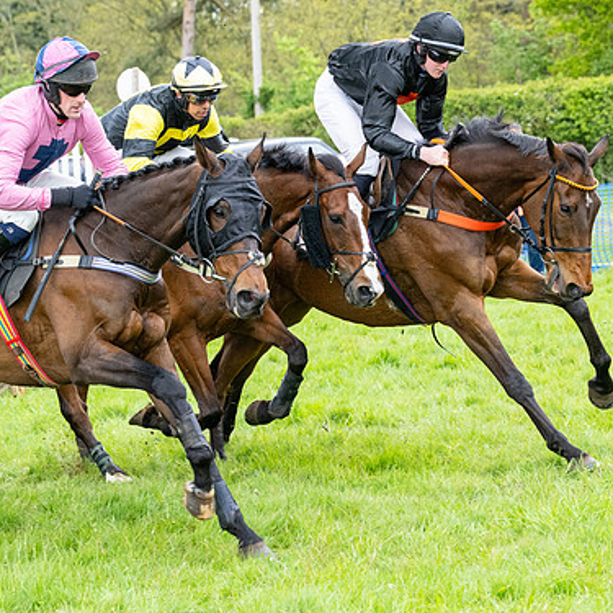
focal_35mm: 135
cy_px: 355
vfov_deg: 12.9
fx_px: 2705
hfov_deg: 12.9
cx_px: 196
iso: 1000
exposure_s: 1/1250
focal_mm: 70
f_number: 4
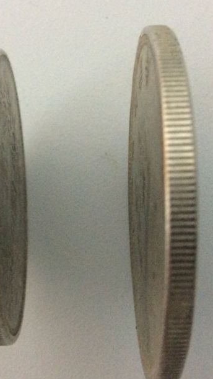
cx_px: 87
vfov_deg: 36.6
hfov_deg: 21.1
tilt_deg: -85.0
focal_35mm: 57
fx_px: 572
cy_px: 190
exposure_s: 1/20
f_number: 2.4
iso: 250
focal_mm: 3.3
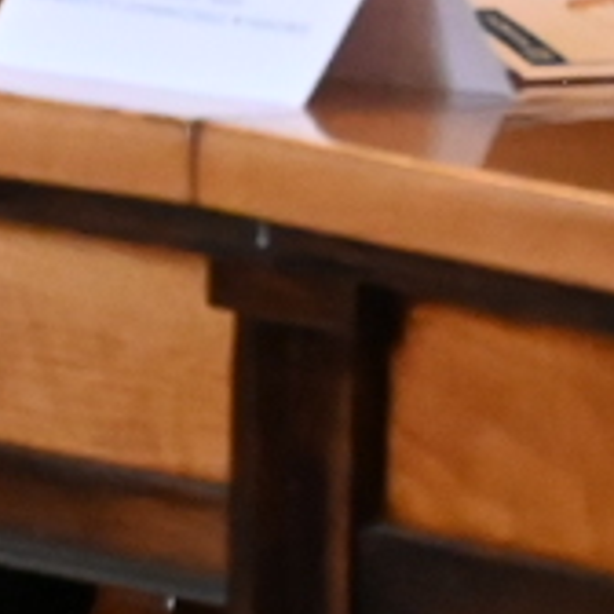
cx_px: 1213
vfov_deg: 3.0
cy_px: -672
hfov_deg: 3.0
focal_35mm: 572
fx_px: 11479
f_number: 4.5
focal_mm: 70
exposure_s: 1/400
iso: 10000
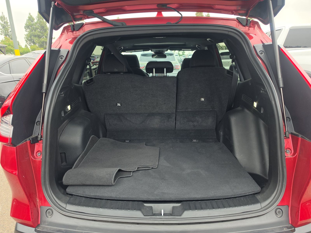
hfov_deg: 73.9
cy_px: 116
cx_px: 156
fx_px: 207
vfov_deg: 58.9
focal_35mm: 23
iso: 13
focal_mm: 6.5
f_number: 1.4
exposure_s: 1/119
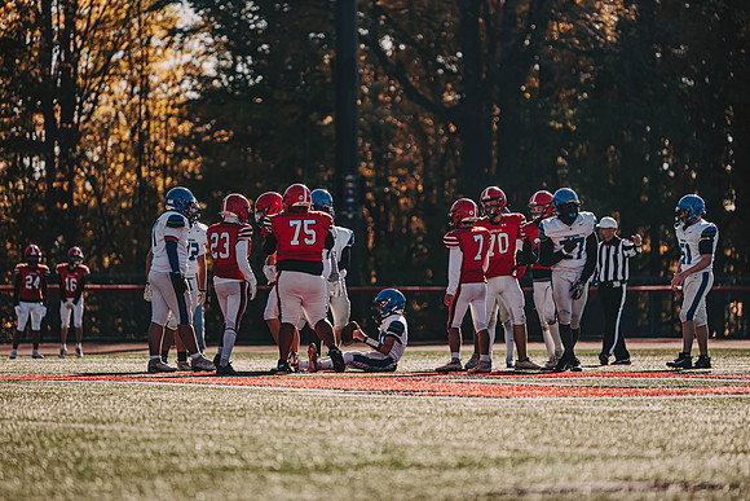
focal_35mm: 200
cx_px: 375
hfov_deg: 10.3
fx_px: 4167
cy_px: 250
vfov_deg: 6.9
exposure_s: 1/2500
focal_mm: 200
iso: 250
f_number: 3.2
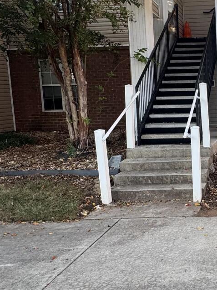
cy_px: 141
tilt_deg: -7.9
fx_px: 368
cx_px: 243
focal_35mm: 44
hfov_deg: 29.4
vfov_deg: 42.9
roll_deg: +1.8
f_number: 2.2
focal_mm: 2.22
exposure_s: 1/182
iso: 40
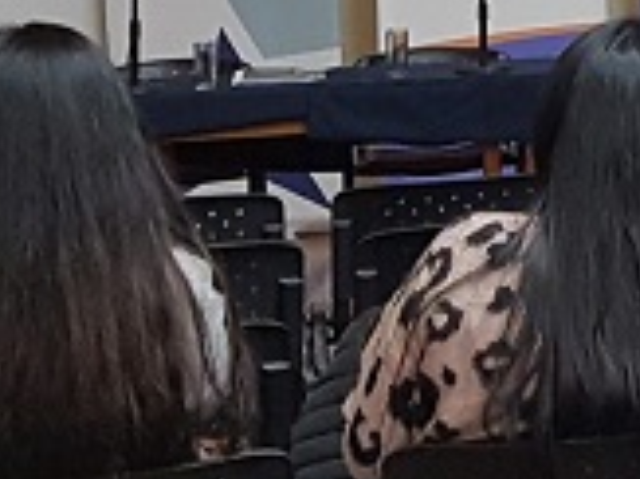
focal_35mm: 96
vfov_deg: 14.2
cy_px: -283
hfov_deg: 17.3
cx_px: 1092
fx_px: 1774
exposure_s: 1/25
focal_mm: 4.2
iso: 160
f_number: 1.7
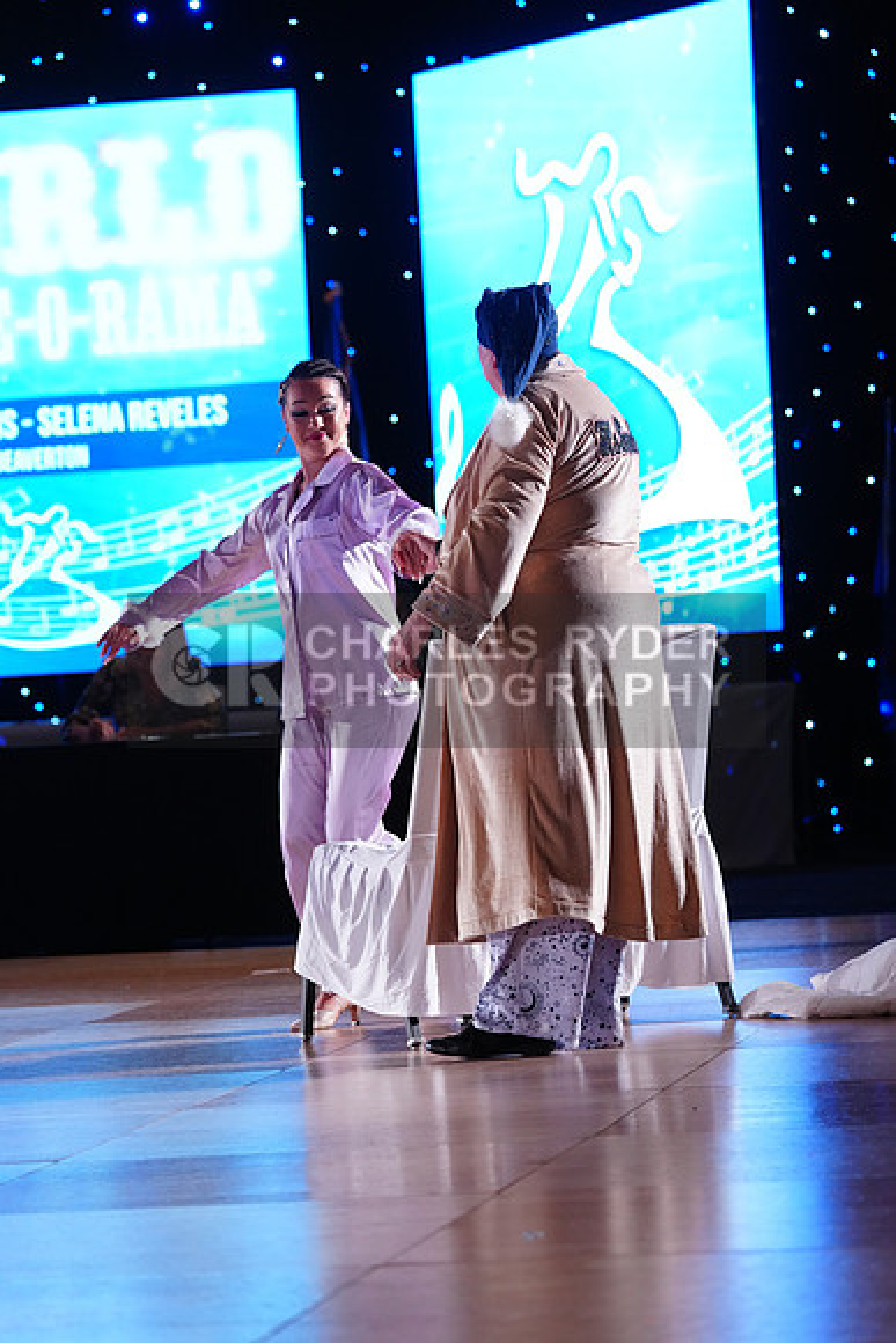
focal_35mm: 128
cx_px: 448
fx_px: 4775
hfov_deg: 10.7
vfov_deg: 16.0
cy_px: 672
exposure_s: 1/400
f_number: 4
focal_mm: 128
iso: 3200
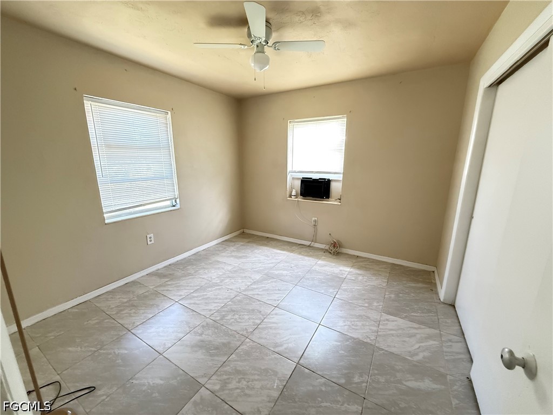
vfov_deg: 85.7
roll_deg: -0.5
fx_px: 224
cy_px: 208
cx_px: 276
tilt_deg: -12.2
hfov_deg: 102.1
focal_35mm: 14
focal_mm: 2.22
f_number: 2.2
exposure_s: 1/60
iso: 800
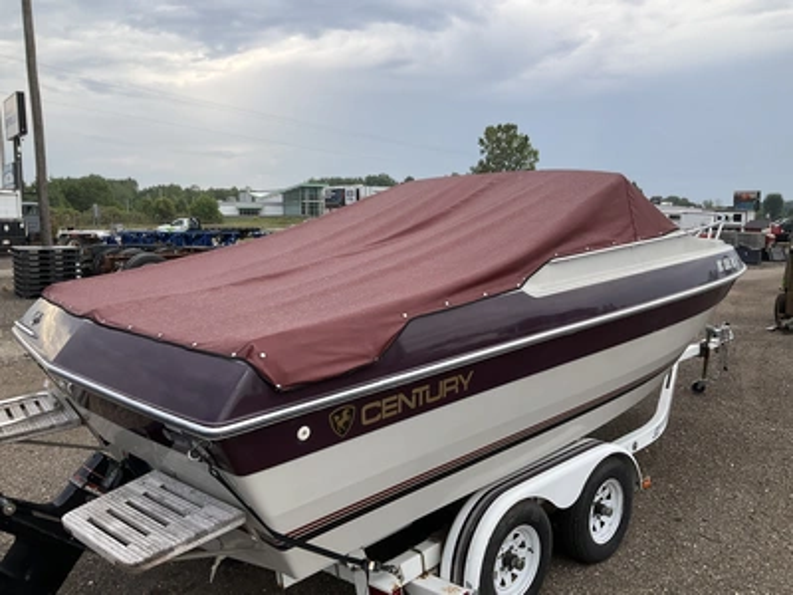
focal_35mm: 29
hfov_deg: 61.7
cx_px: 396
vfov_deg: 48.2
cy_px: 298
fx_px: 664
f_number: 1.8
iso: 25
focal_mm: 3
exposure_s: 1/540
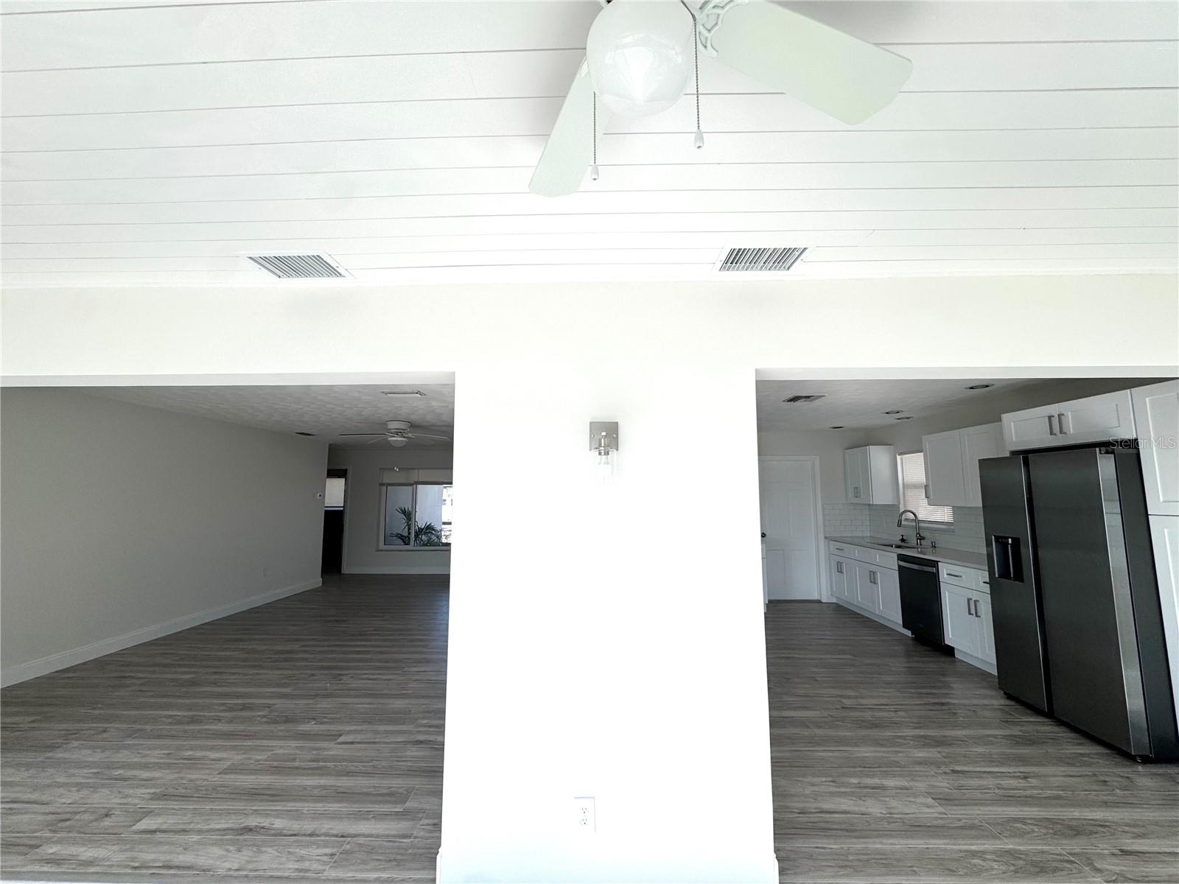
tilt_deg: +6.6
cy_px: 442
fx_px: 477
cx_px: 590
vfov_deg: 85.7
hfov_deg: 102.1
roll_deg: -0.8
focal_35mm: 14
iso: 40
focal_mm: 2.22
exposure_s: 1/779
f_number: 2.2
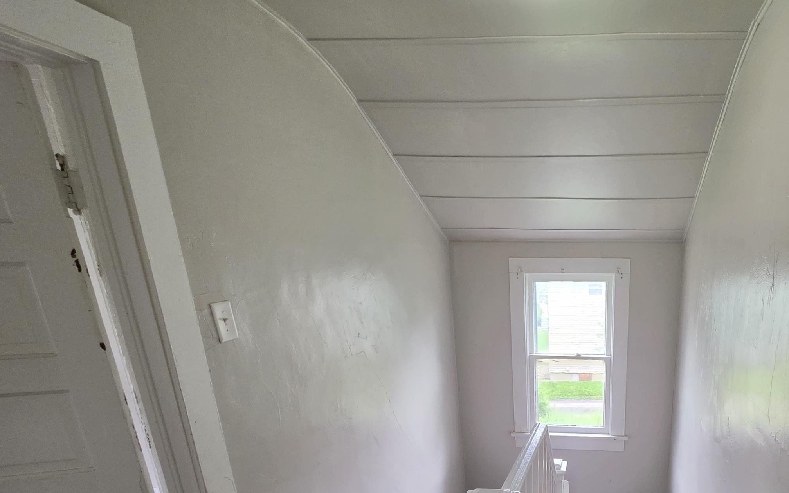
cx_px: 573
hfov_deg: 77.3
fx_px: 452
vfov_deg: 52.6
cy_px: 412
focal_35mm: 21
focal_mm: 2.2
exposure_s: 1/120
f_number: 1.9
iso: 200
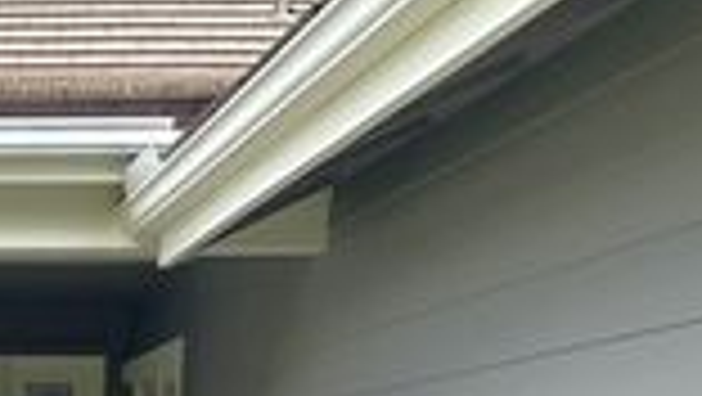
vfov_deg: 12.4
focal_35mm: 91
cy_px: 668
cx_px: -392
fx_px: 1695
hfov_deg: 19.8
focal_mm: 5.7
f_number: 1.5
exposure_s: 1/1029
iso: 50
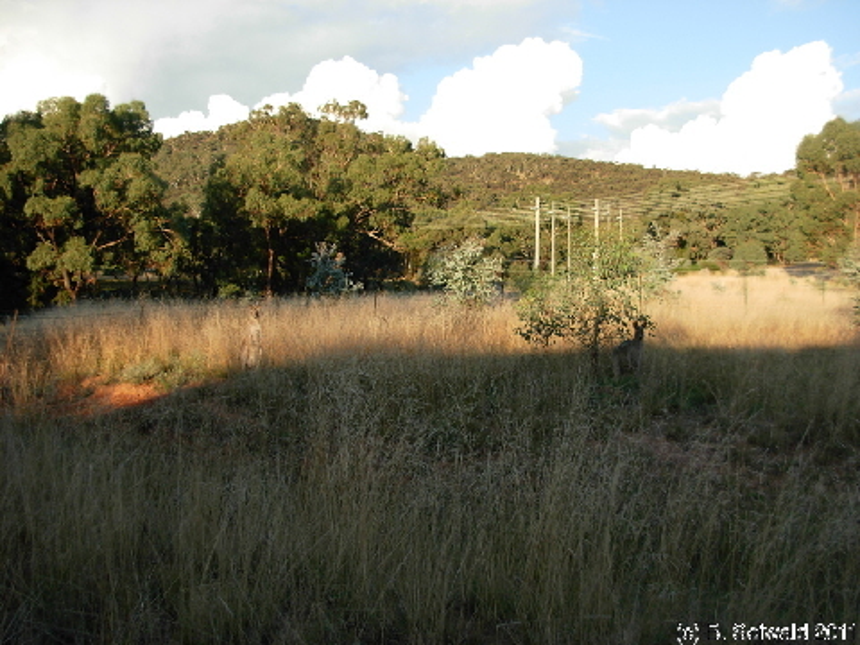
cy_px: 322
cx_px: 430
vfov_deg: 37.7
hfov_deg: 49.0
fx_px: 944
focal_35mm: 38
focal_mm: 6.3
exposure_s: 1/332
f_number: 2.9
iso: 79
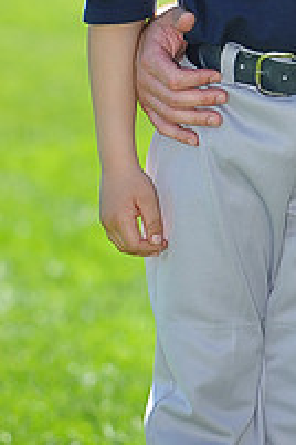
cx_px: 409
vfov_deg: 3.6
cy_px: -164
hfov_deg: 2.4
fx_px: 7128
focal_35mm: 578
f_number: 5.6
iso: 200
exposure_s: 1/400
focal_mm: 200
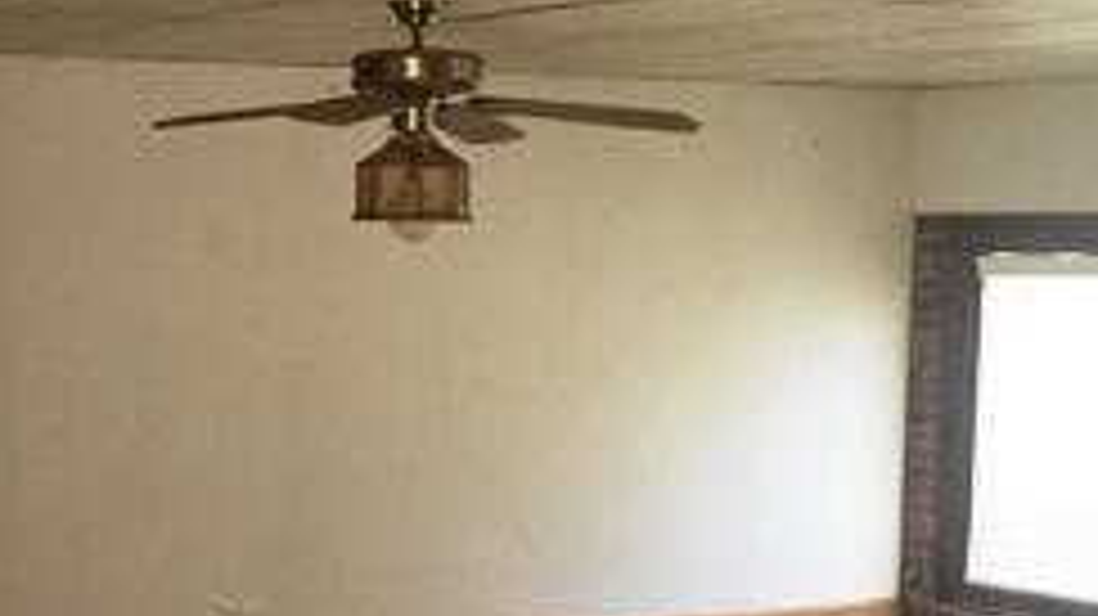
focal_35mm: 83
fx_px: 2415
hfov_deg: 25.2
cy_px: 558
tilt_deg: -6.5
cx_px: 243
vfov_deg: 14.4
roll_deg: -0.5
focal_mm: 4.15
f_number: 2.2
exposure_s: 1/30
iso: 200
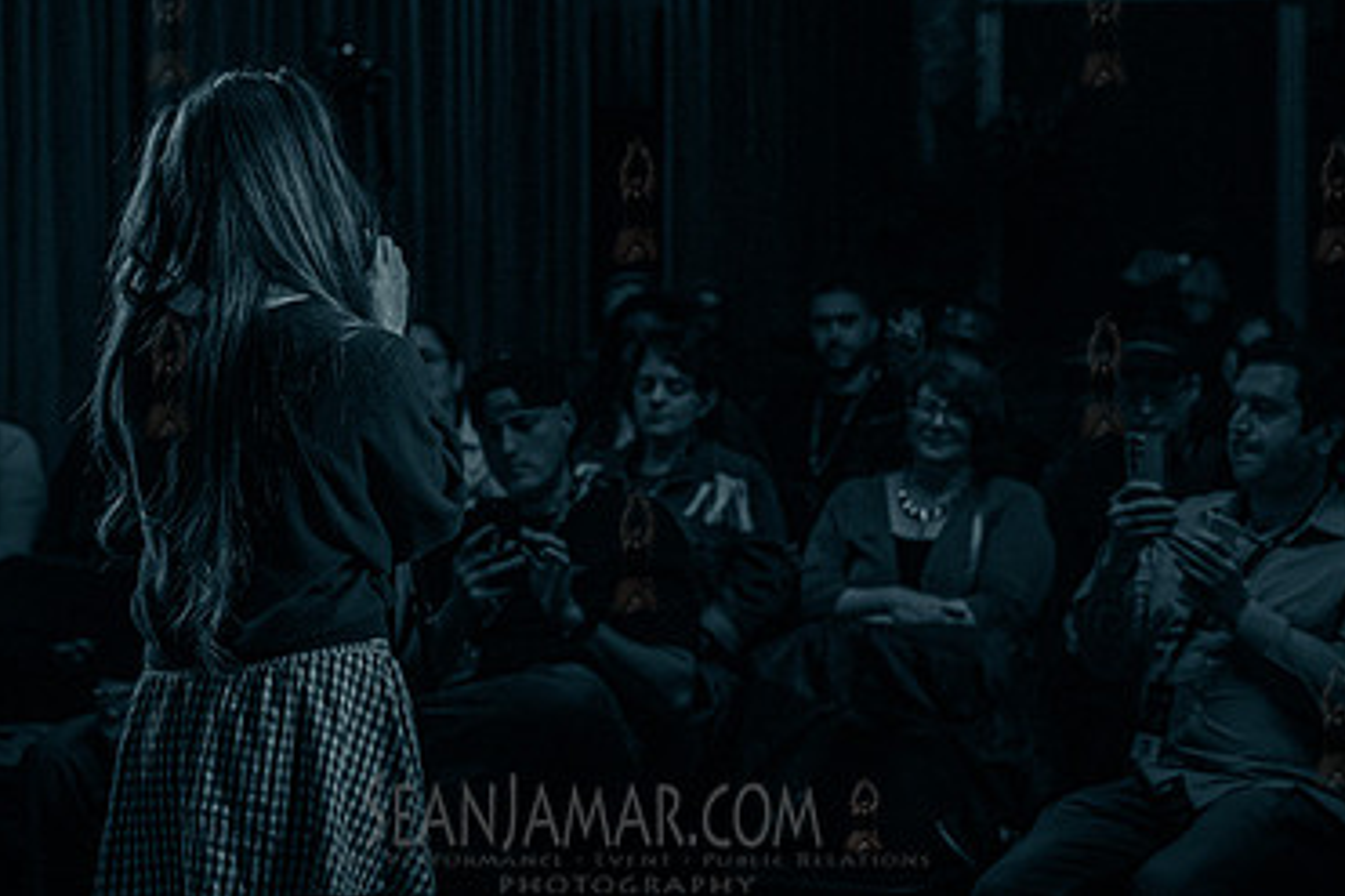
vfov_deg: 16.3
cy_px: 198
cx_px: 634
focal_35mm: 83
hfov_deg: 24.5
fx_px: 3099
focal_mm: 53
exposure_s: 1/400
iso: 12800
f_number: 3.2
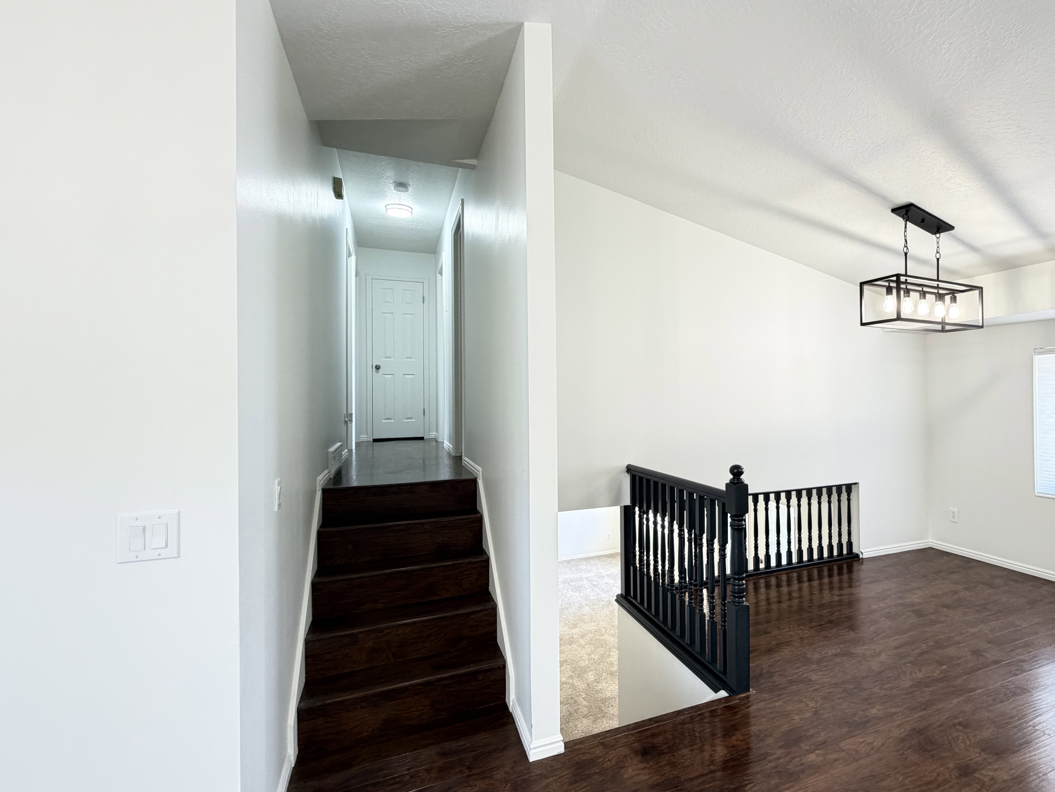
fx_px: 549
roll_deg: +0.1
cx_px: 643
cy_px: 390
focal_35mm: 18
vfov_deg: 71.6
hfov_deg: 86.4
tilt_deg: +0.3
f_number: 2.2
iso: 250
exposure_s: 1/60
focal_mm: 2.22
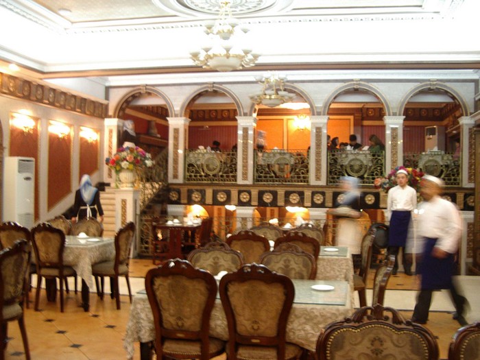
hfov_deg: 49.0
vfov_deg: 37.7
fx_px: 527
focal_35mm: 38
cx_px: 240
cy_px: 180
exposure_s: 1/6
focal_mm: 5.8
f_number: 2.6
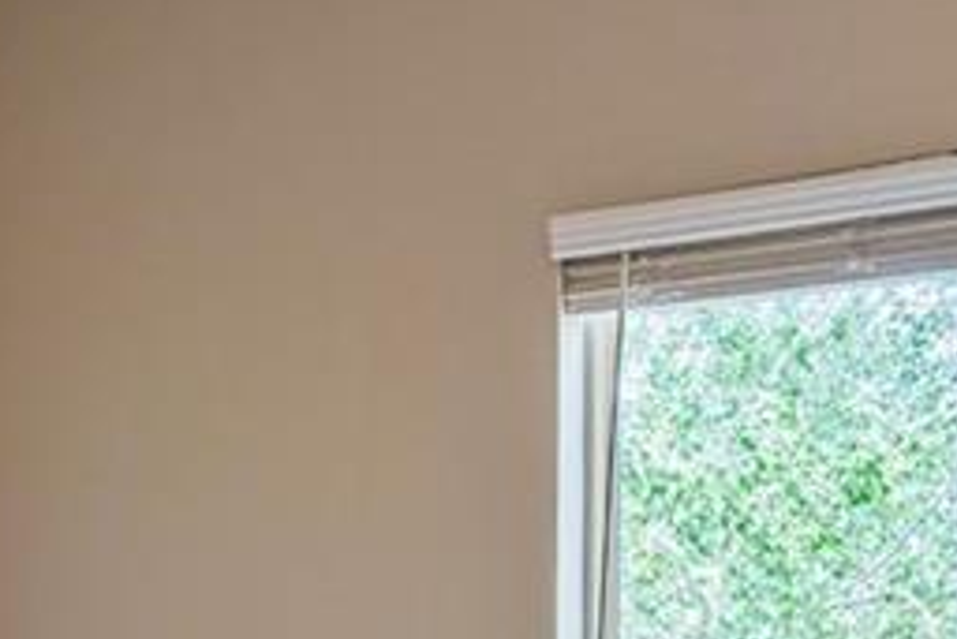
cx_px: 19
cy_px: 871
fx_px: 2660
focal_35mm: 100
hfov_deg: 19.8
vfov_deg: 13.2
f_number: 6.3
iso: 320
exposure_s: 1/250
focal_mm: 16
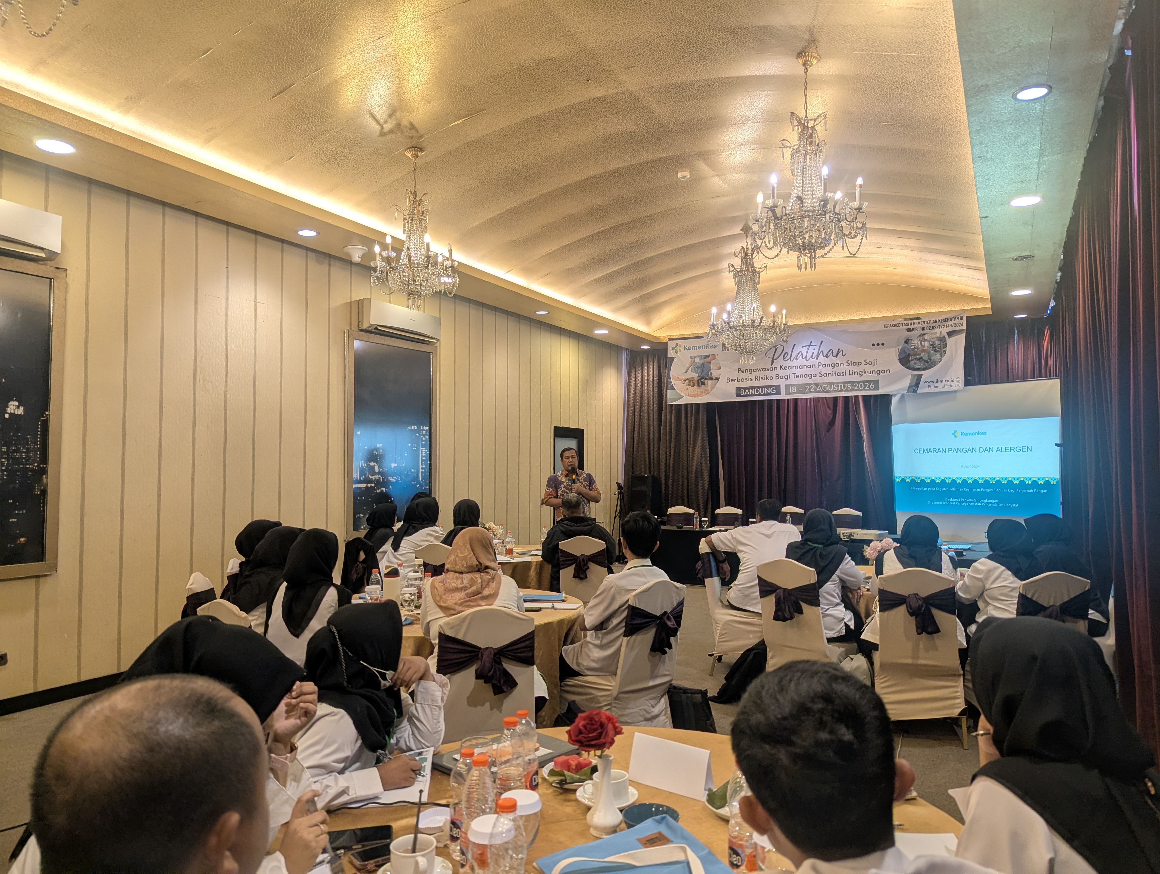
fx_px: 805
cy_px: 437
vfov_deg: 56.9
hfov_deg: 71.5
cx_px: 580
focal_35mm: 24
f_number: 1.85
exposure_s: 1/25
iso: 45
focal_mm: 6.81
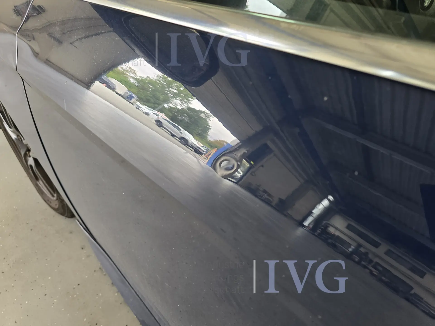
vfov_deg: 58.9
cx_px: 218
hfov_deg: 73.9
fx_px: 289
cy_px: 163
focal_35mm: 23
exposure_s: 1/100
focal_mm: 6.3
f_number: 1.7
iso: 160
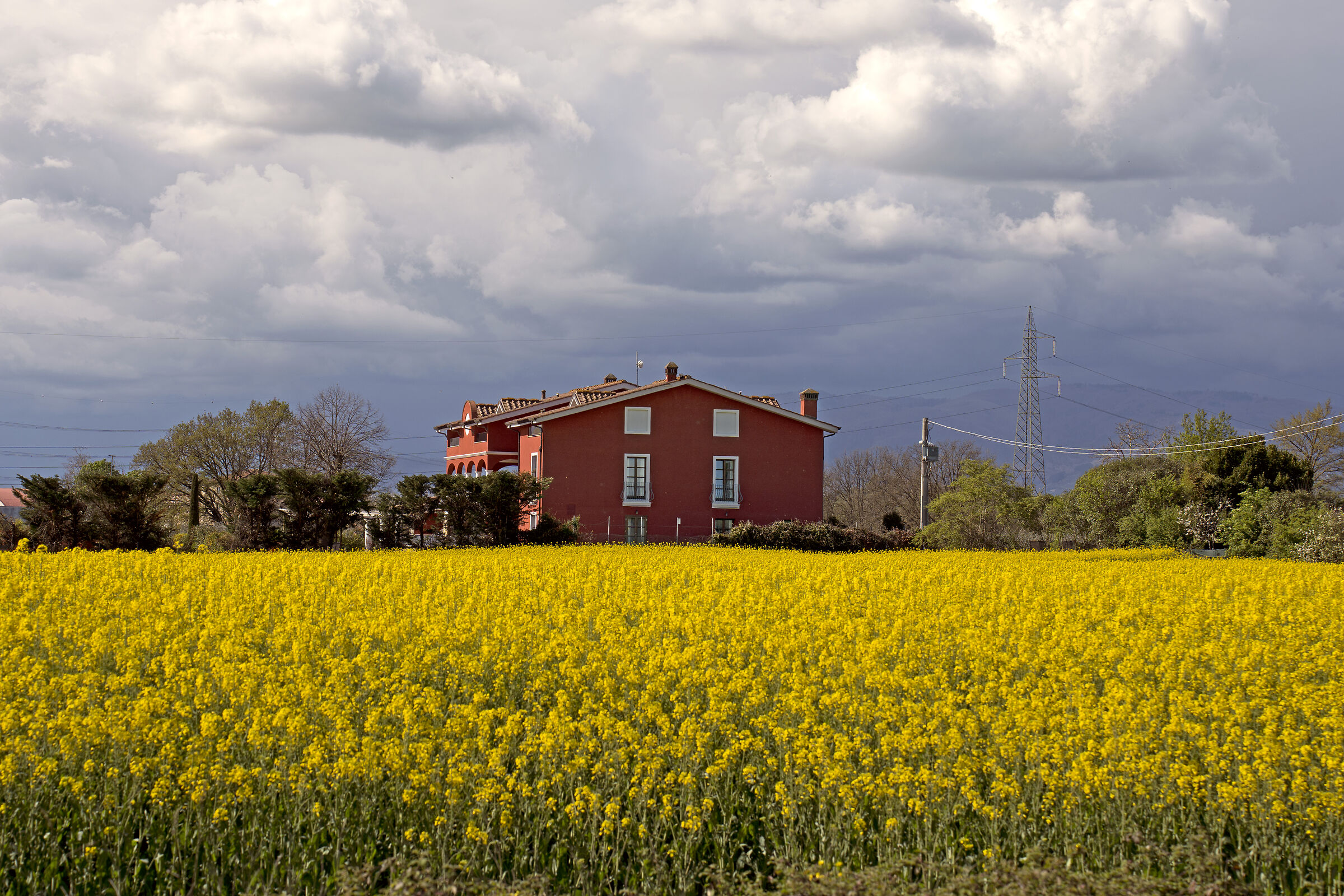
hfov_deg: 27.3
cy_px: 448
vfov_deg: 18.4
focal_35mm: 74
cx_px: 672
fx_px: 2762
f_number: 8
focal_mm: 74
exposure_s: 1/500
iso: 125
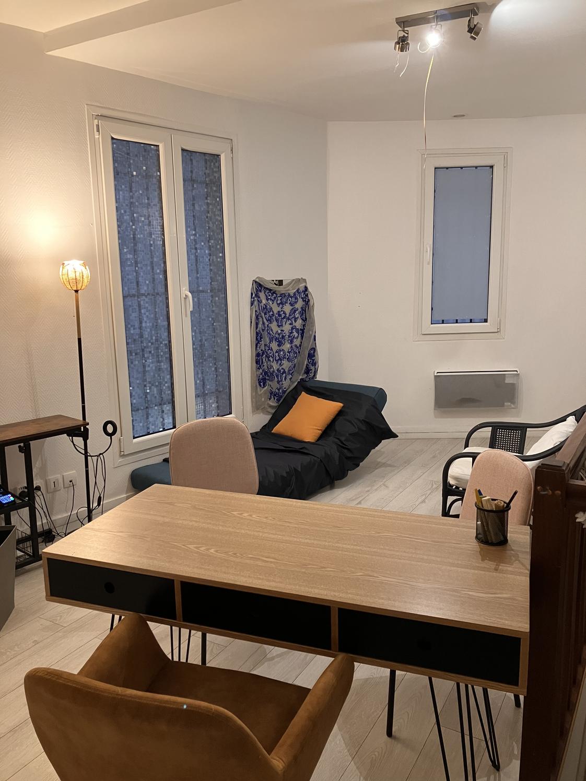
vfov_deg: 63.4
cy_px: 390
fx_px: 632
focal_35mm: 28
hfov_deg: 49.7
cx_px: 293
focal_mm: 3.99
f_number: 1.8
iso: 250
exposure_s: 1/60
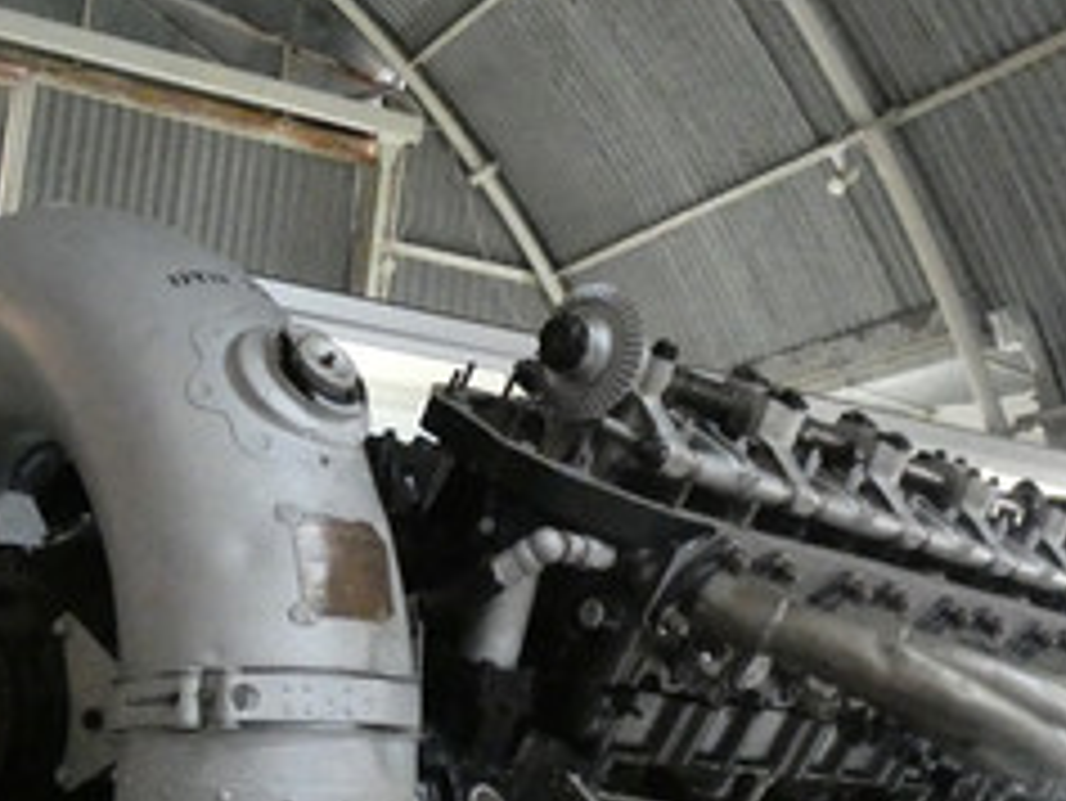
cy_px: 513
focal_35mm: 54
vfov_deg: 26.9
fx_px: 1664
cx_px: 477
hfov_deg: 35.5
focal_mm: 3.6
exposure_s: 1/50
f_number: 2.8
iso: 1600
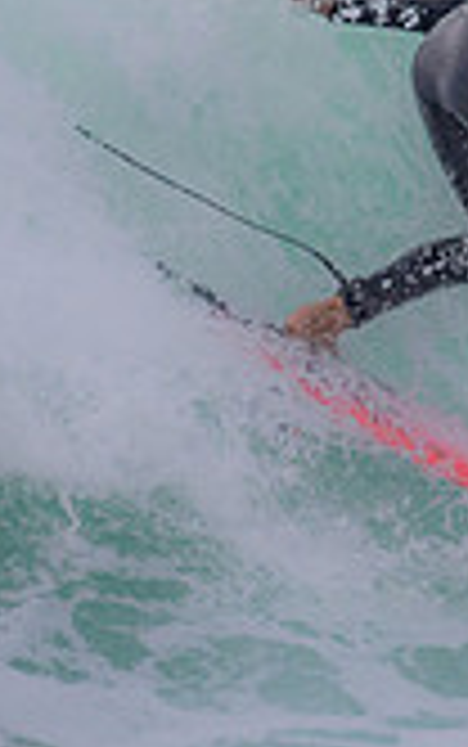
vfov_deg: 0.7
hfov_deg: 0.4
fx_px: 63418
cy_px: 68
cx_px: 975
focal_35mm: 3113
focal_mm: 720
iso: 1400
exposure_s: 1/1600
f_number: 11
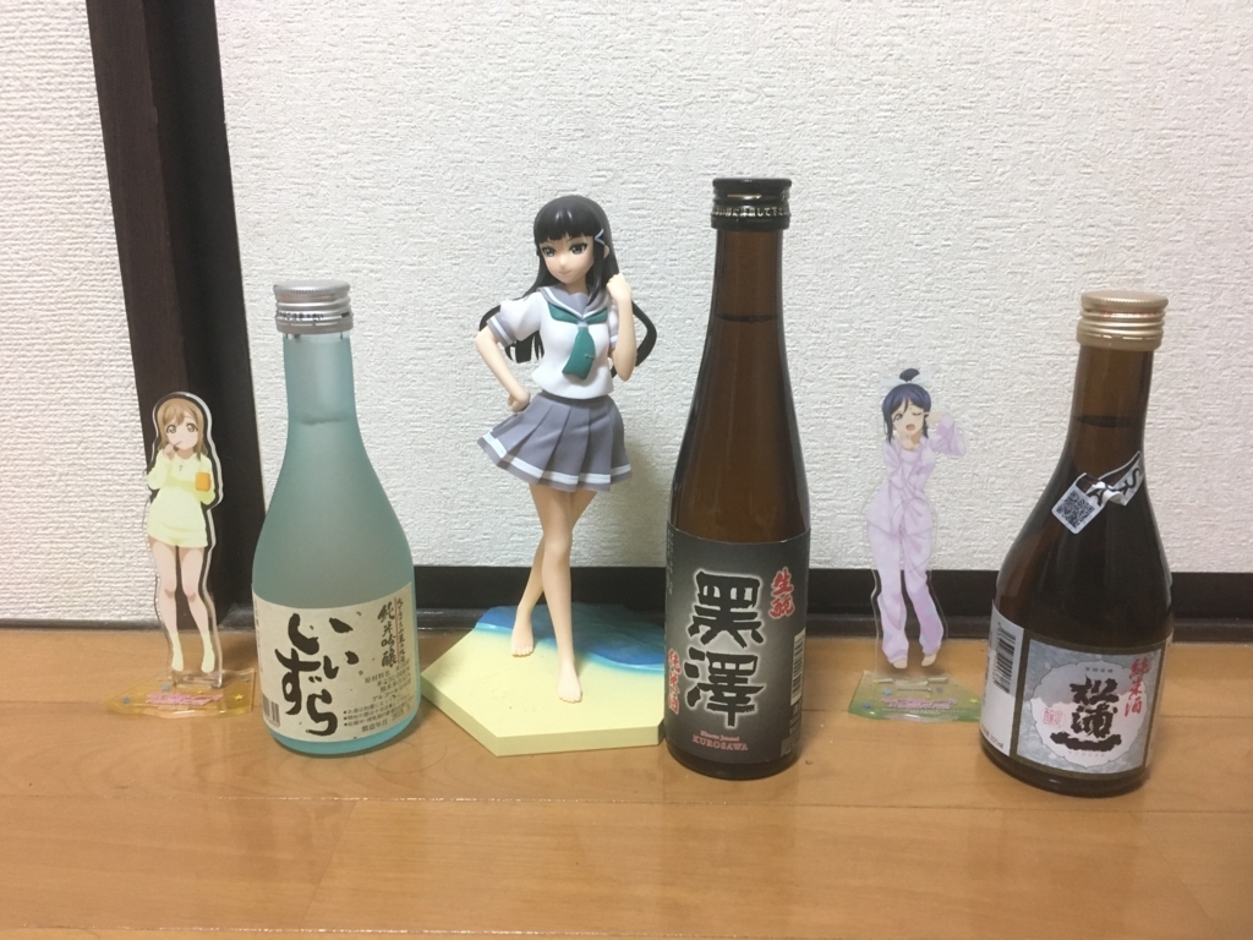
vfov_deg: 48.2
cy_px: 470
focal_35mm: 29
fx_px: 1050
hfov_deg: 61.7
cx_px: 626
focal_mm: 4.15
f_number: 2.2
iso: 200
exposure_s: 1/33
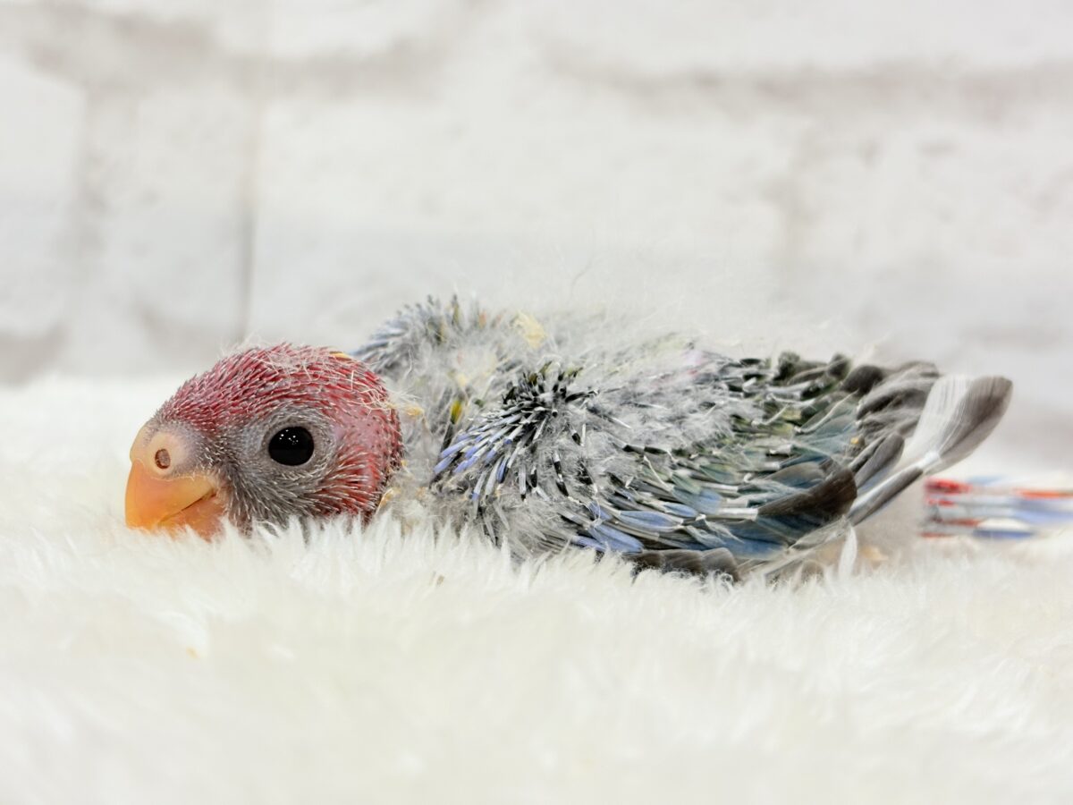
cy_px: 402
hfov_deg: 36.8
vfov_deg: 28.0
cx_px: 536
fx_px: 1612
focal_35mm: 52
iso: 32
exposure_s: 1/50
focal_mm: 5.96
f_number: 1.6
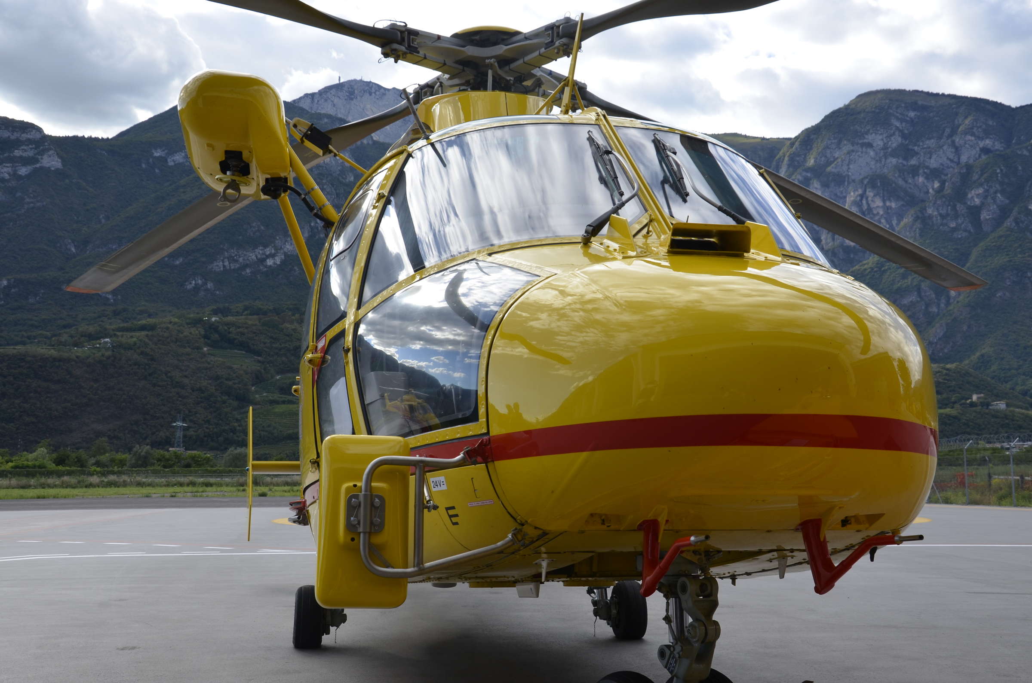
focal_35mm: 39
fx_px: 1116
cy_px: 342
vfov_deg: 34.1
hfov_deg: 49.6
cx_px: 516
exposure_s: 1/250
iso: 200
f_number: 8
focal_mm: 26
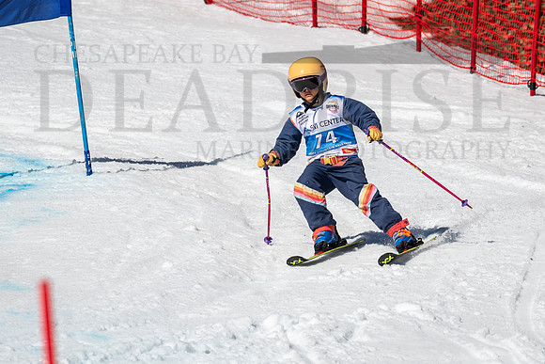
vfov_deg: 1.6
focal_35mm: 864
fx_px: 13084
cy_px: 186
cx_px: 317
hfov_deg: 2.4
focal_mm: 400
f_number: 8
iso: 200
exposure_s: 1/2000
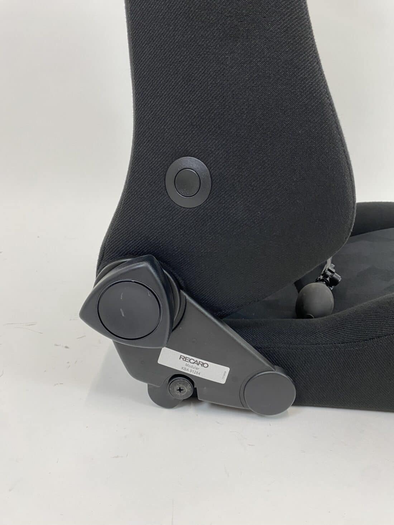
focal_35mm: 26
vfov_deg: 67.3
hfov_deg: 53.1
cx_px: 197
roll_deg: -2.5
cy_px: 262
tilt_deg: -17.2
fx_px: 395
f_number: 1.8
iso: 80
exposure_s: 1/50
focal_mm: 4.25
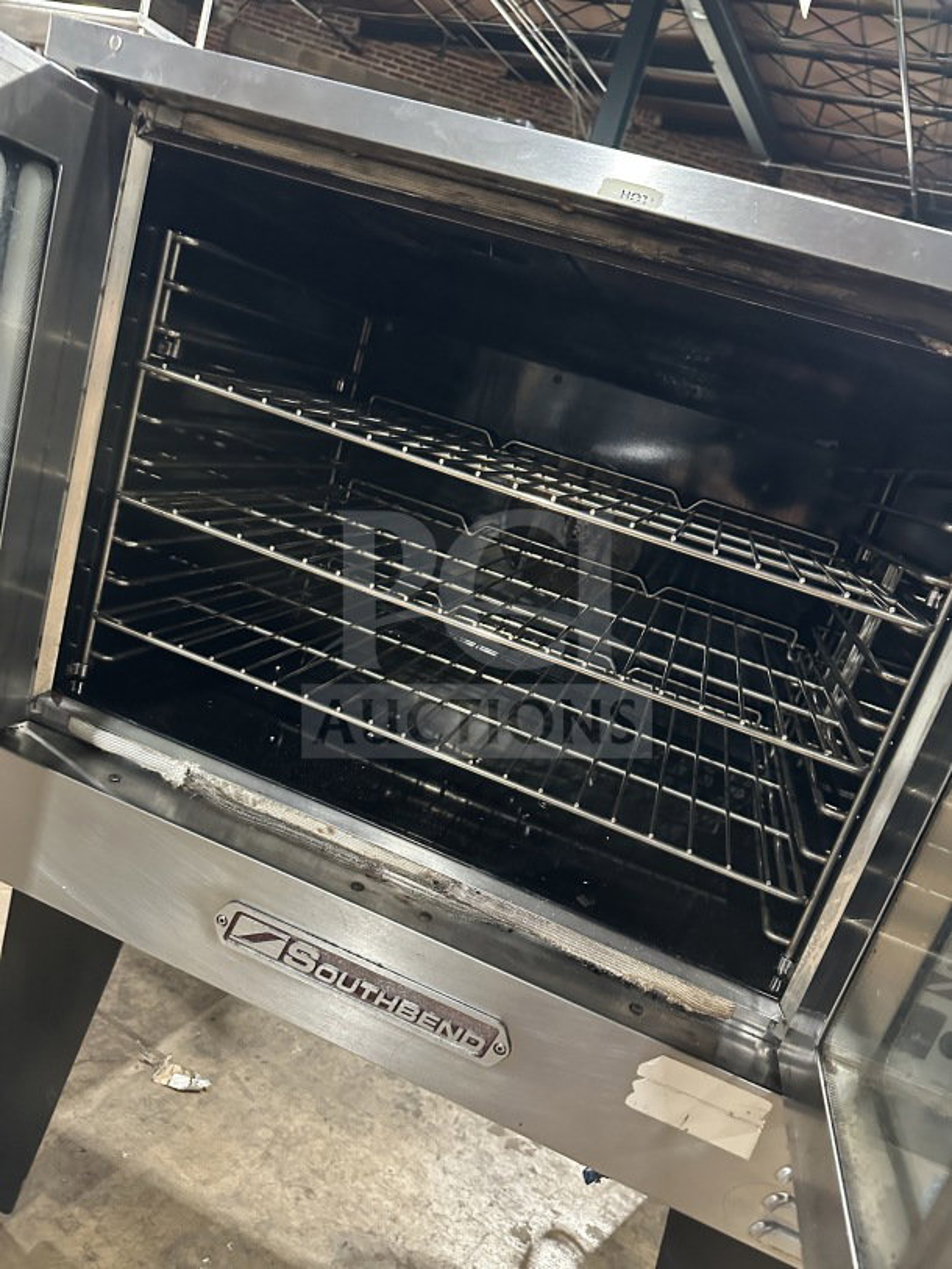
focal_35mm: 24
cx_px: 476
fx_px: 880
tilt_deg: -11.4
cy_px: 634
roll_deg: -17.8
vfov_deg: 71.6
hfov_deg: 56.8
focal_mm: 6.86
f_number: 1.78
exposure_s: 1/40
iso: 1000
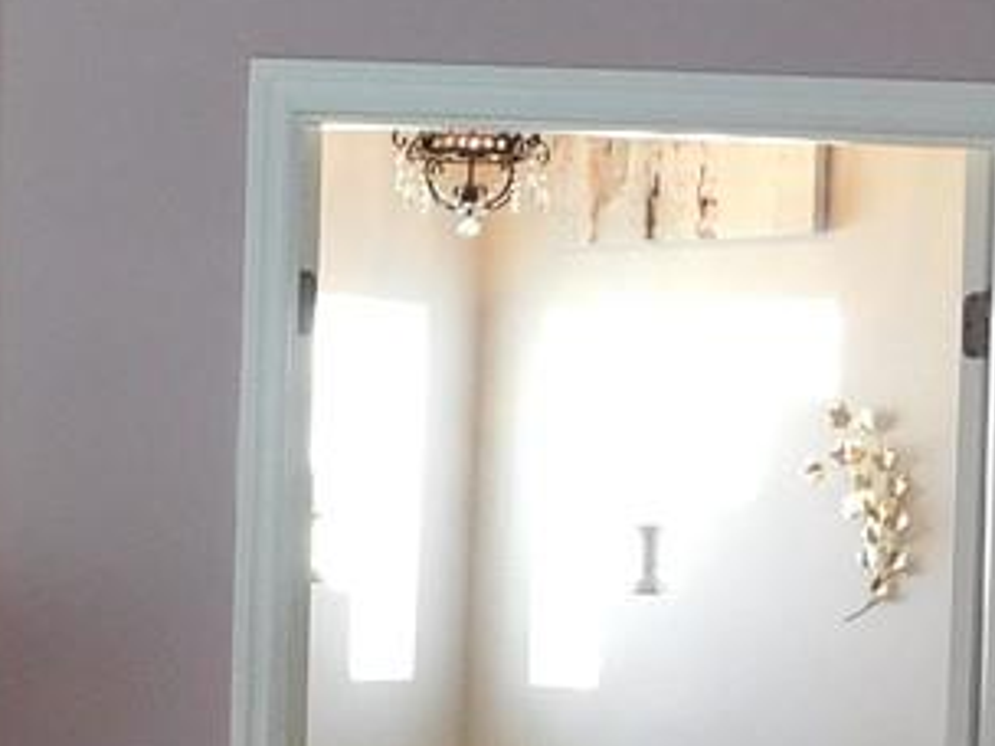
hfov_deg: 16.2
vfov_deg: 12.2
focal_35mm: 121
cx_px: 232
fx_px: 3478
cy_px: 684
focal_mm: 4
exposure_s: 1/30
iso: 250
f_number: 3
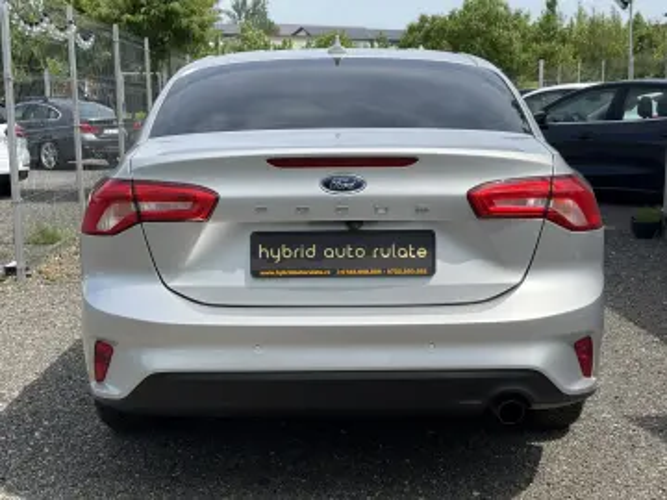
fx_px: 1002
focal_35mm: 52
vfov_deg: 28.0
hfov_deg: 36.8
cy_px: 250
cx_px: 334
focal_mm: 5.96
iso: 50
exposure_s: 1/3636
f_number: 1.6
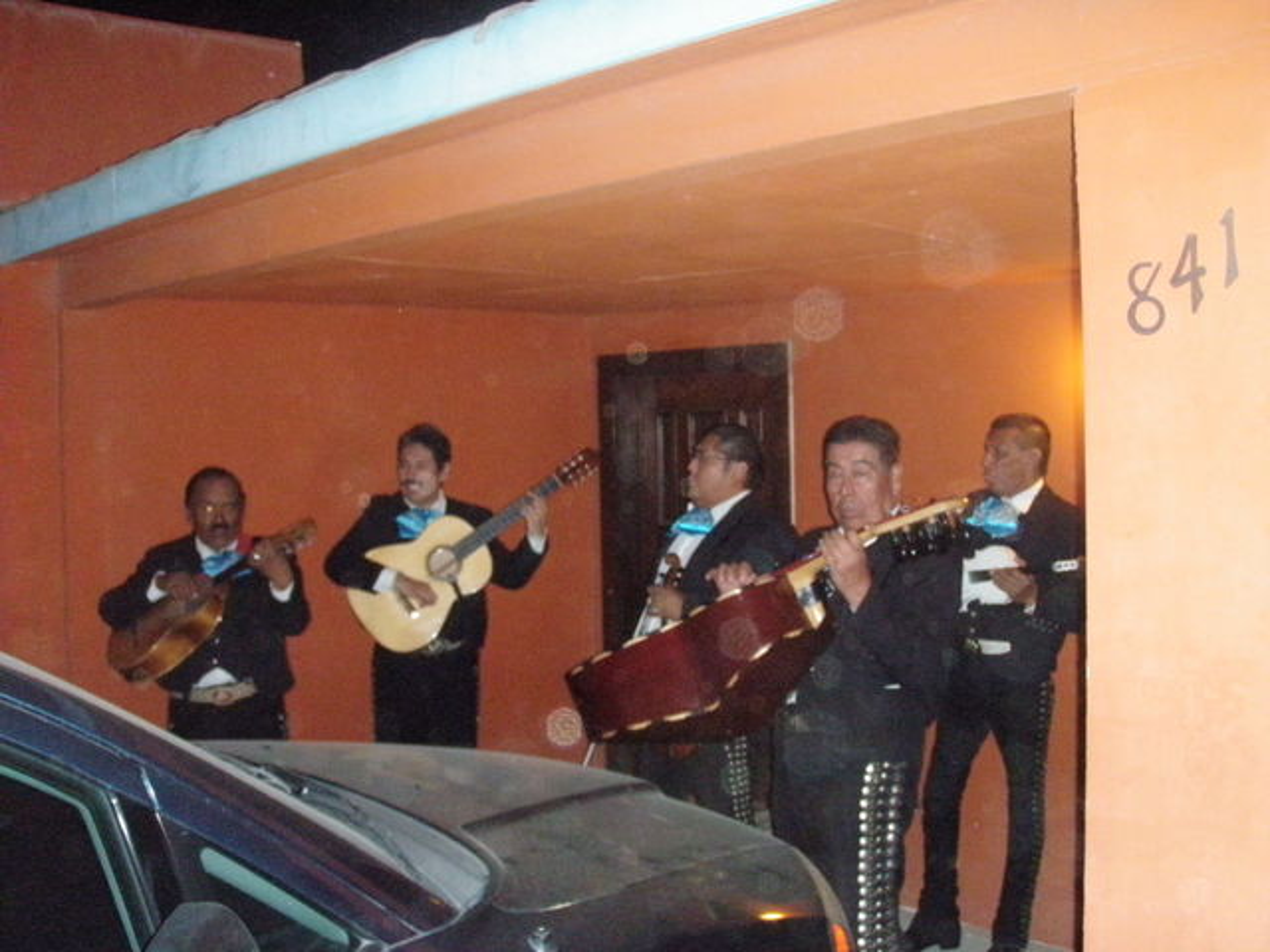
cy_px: 476
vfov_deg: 37.7
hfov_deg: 49.0
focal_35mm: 38
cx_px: 635
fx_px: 1394
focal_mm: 6.7
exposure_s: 1/30
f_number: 3.5
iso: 800
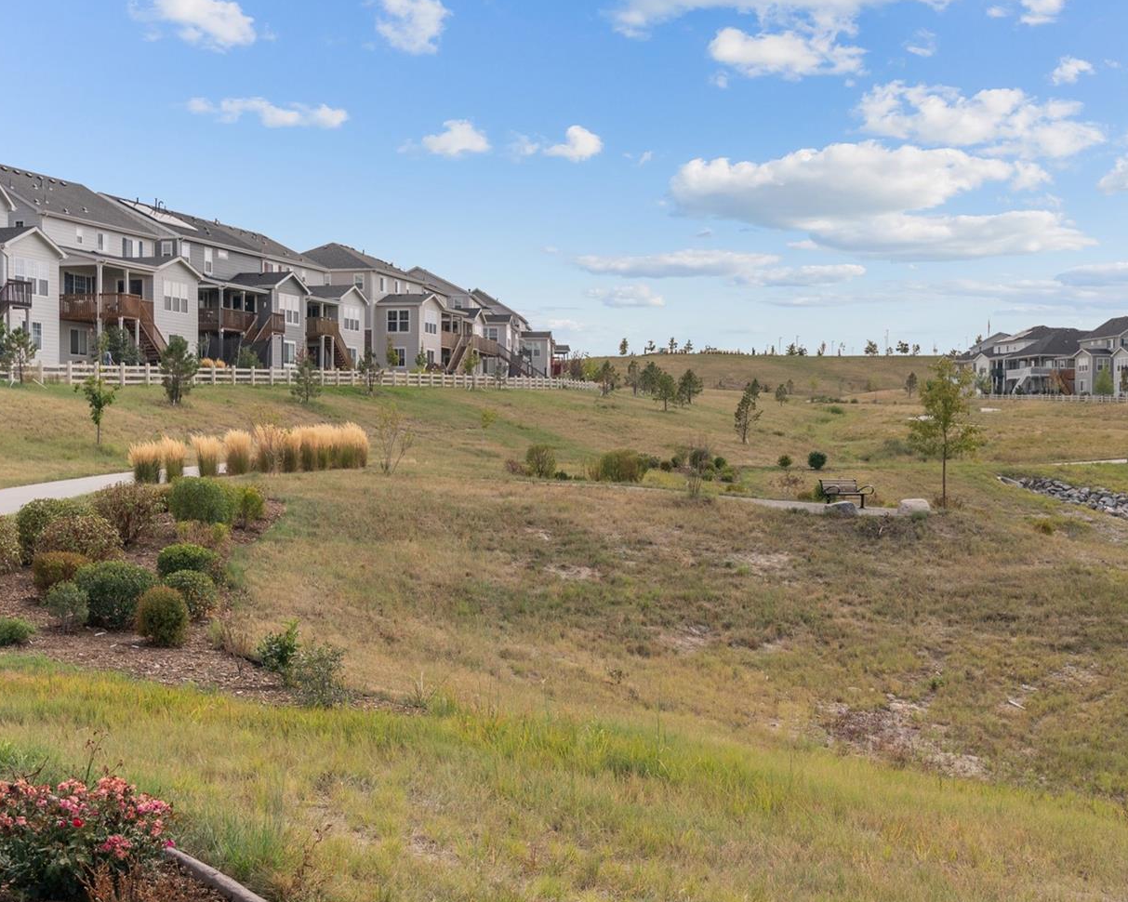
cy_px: 433
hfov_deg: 35.9
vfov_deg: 29.1
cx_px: 644
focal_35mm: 52
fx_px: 1736
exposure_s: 1/800
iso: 400
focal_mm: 28
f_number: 8
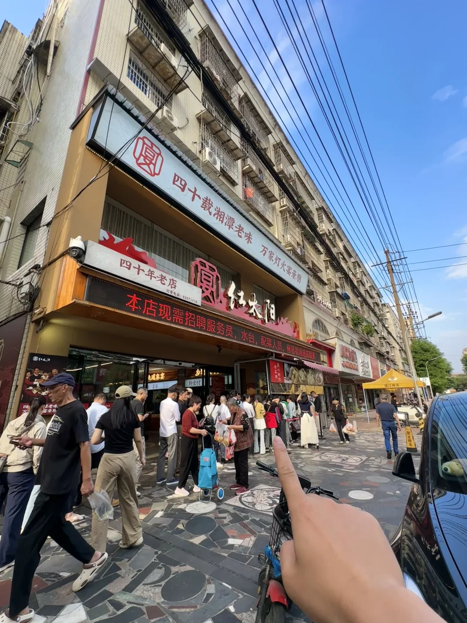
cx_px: 234
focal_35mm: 14
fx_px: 252
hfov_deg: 85.7
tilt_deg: +18.8
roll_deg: +2.1
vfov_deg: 102.1
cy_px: 312
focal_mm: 2.22
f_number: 2.2
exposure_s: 1/374
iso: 40
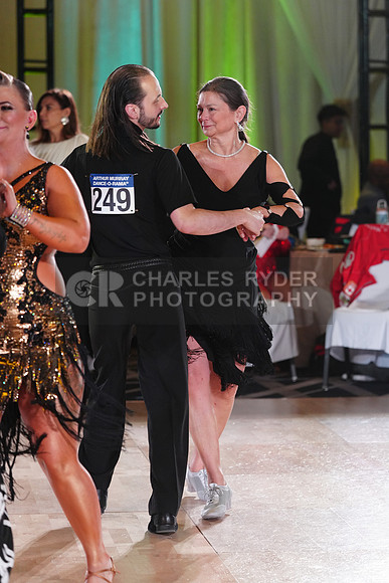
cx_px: 194
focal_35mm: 143
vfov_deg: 14.3
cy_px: 292
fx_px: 2316
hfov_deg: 9.6
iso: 2000
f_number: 4
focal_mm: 143
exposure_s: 1/320
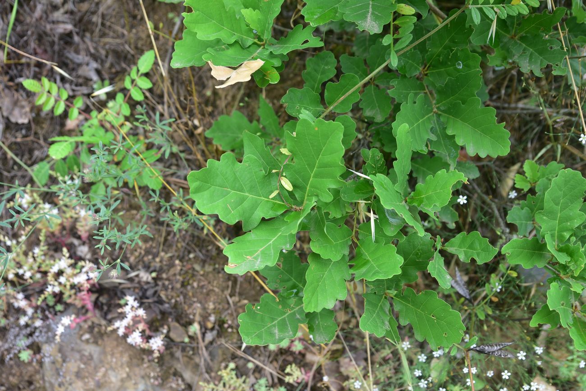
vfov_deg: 27.0
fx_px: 814
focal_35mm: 50
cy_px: 196
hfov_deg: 39.6
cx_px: 293
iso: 320
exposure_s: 1/125
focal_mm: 50
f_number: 5.6
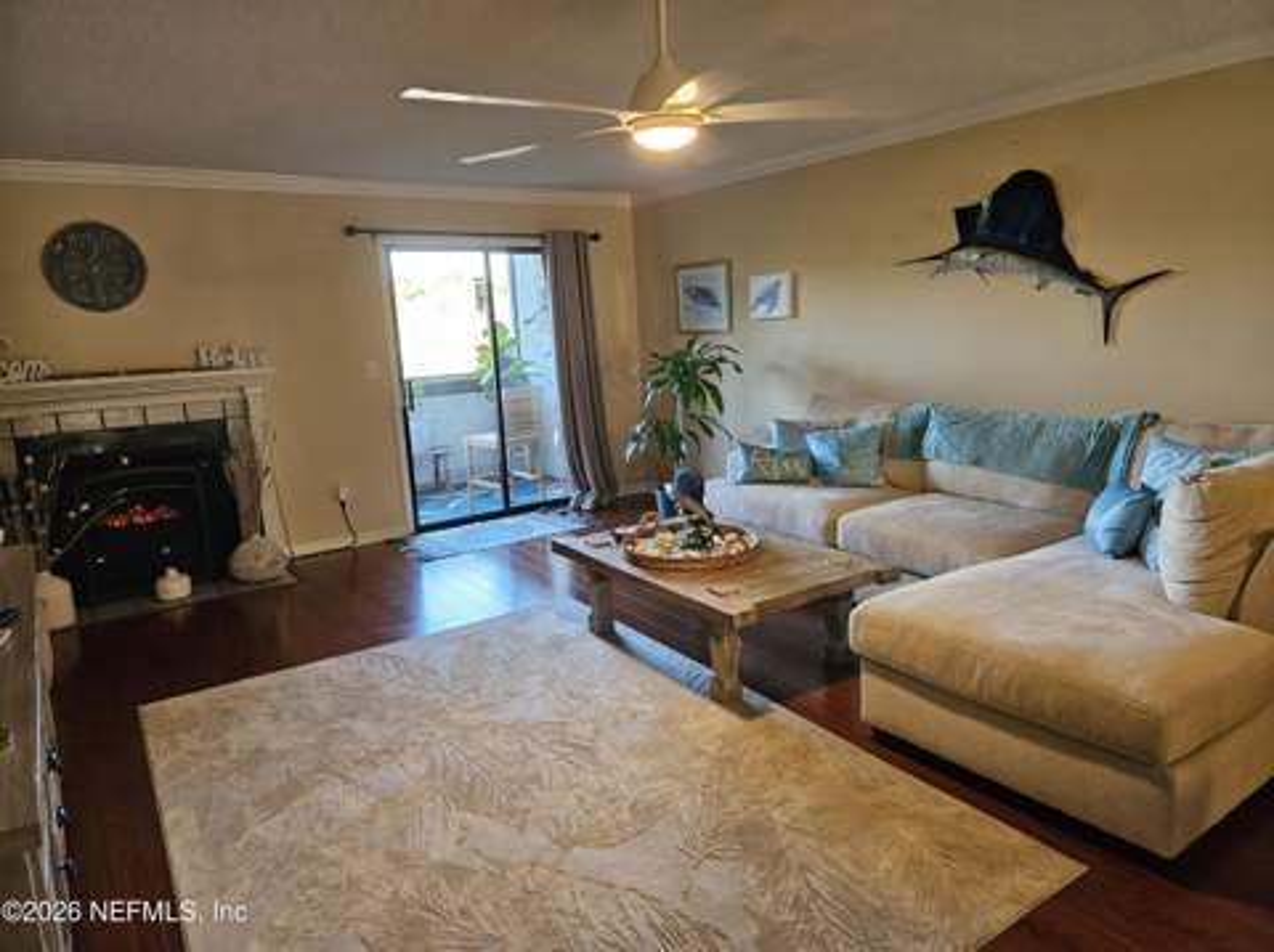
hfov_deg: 74.0
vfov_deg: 58.8
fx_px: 846
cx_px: 637
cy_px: 476
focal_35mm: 23
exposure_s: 1/120
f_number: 1.8
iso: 800
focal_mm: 5.4
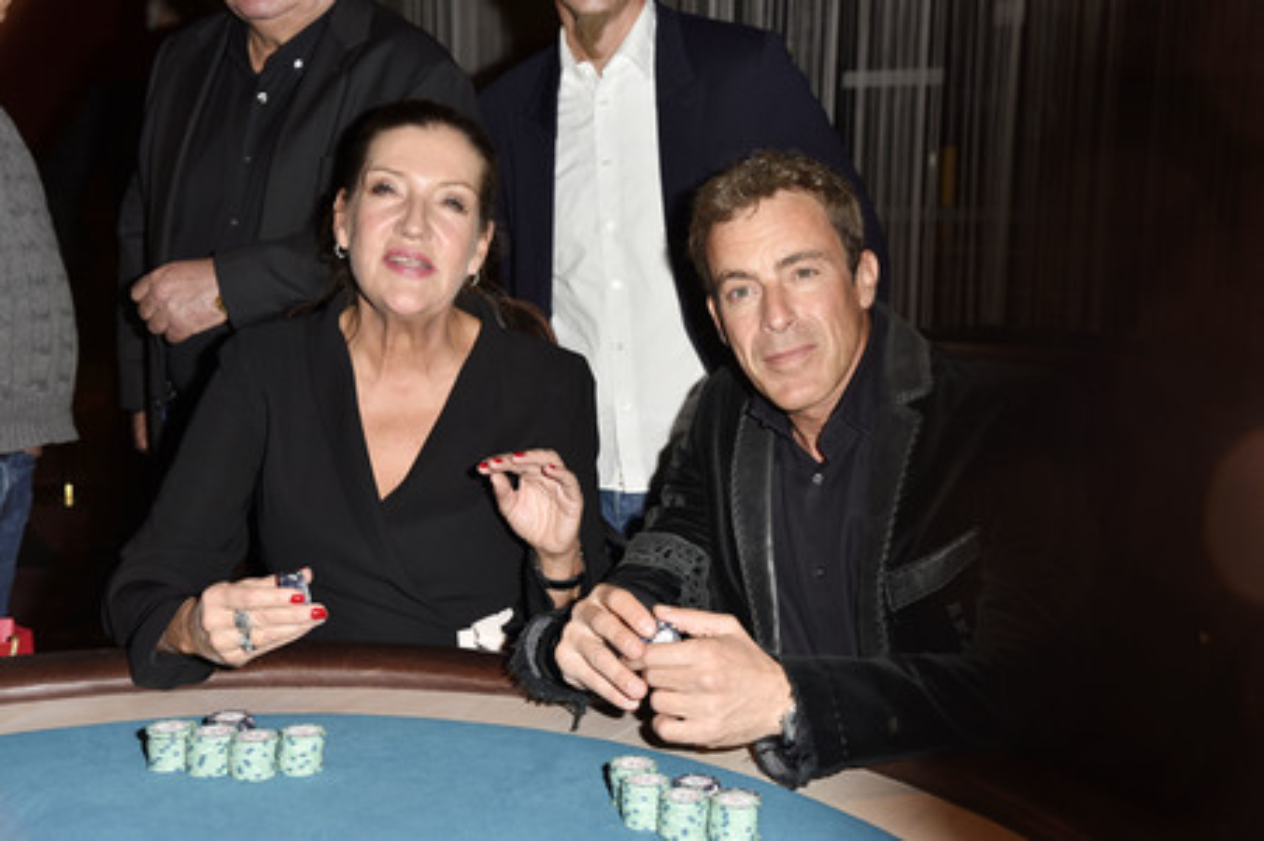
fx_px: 1824
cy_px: 420
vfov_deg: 26.0
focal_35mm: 52
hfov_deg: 38.2
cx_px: 632
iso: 320
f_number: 6.3
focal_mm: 52
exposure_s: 1/200
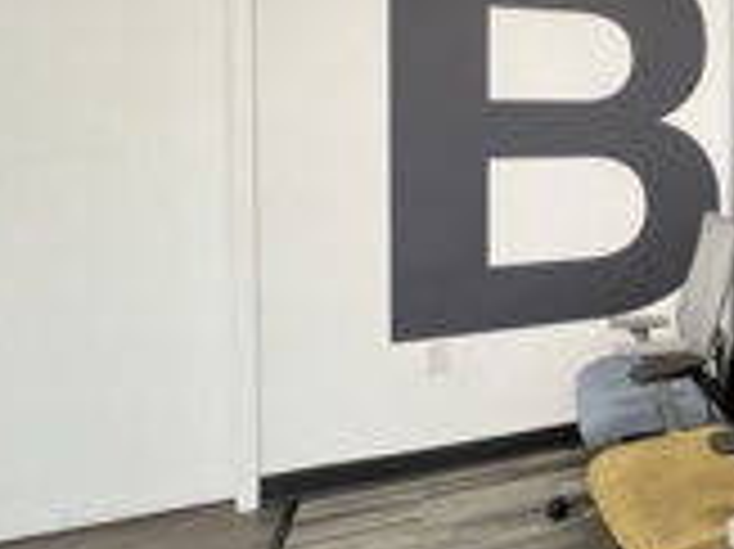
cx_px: 806
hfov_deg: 43.9
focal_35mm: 32
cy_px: 126
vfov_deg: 42.5
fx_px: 678
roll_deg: -1.8
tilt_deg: -2.6
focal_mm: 1.57
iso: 160
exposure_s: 1/60
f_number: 1.8
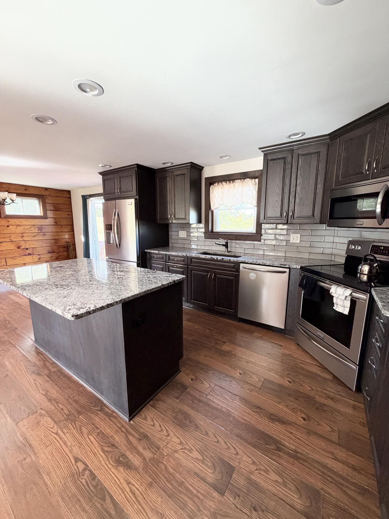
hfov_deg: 85.7
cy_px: 260
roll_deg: +0.3
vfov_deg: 102.1
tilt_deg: -9.1
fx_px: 210
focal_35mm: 14
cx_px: 194
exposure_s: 1/66
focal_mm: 2.22
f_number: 2.2
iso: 320
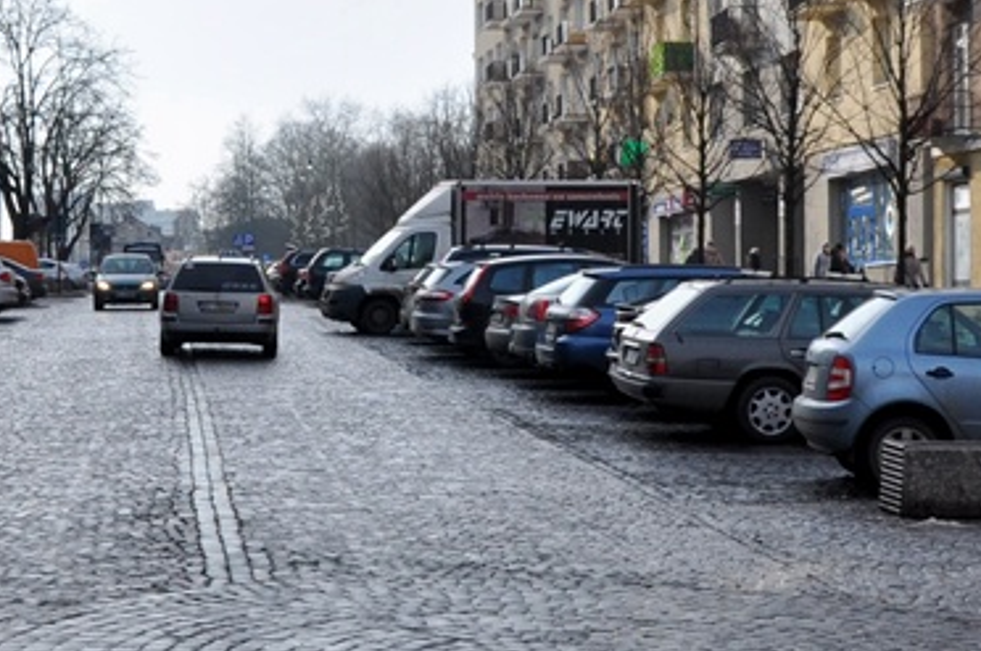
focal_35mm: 58
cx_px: 854
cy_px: 104
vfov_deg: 22.9
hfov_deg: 33.0
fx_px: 1578
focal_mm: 18
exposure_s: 1/160
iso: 200
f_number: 13
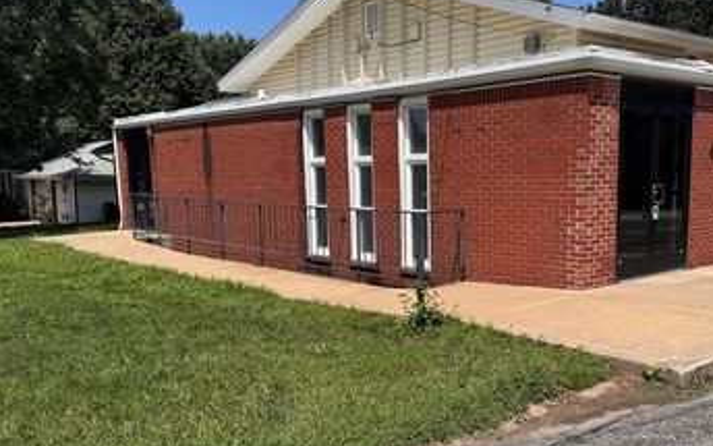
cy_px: 262
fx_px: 719
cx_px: 415
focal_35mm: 37
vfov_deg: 34.3
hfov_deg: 52.5
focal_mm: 6.76
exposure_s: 1/5348
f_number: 1.78
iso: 80
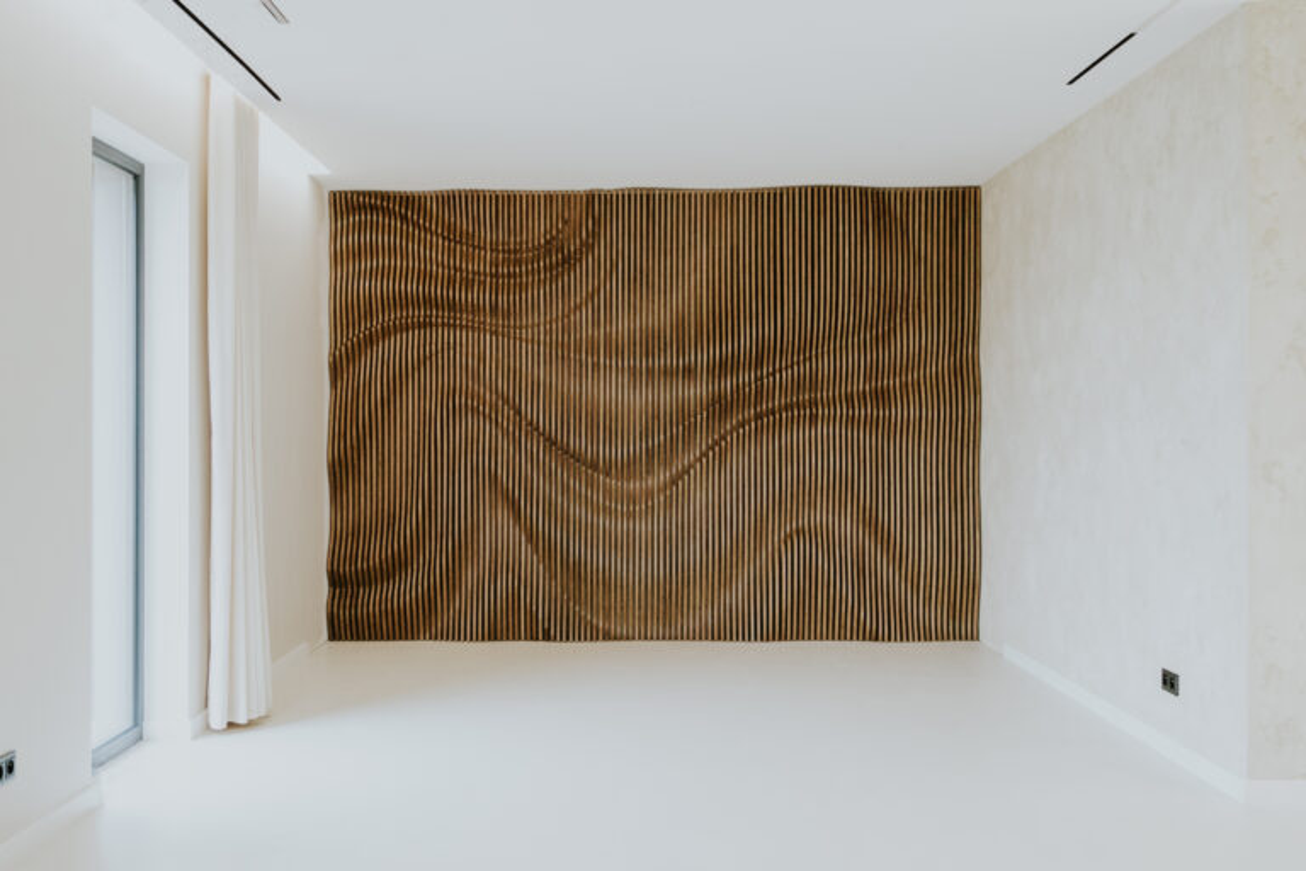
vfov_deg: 37.9
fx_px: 1270
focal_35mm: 35
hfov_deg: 54.4
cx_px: 653
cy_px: 436
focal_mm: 35
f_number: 3.2
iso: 5000
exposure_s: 1/200
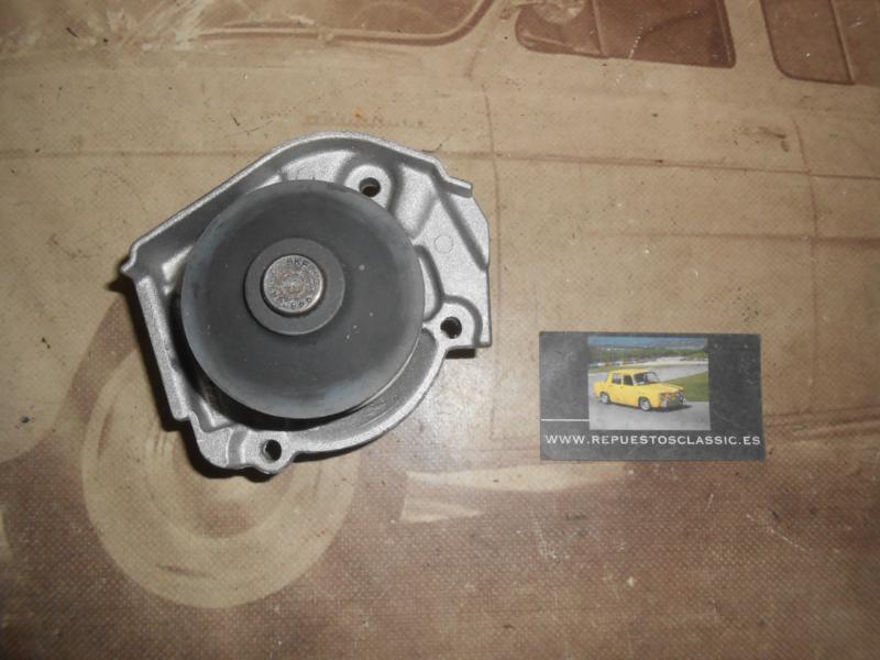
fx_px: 661
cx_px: 440
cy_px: 330
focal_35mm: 26
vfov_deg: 53.1
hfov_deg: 67.3
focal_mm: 4.6
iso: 200
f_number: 11.5
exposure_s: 1/25
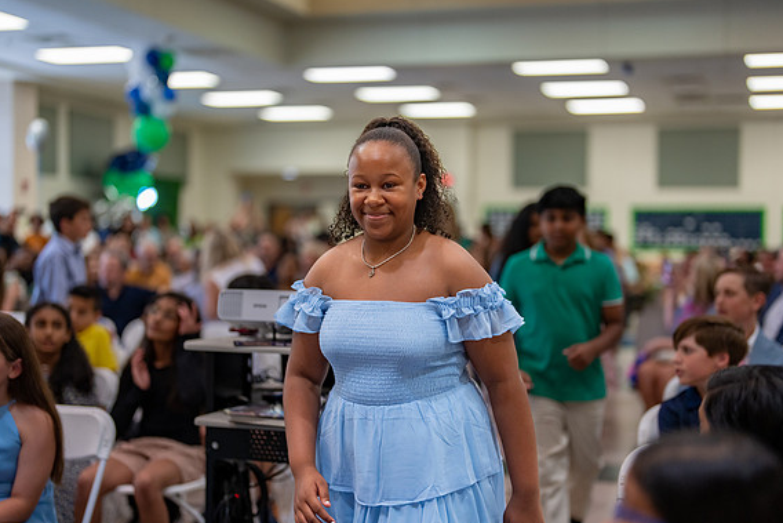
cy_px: 277
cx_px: 396
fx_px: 1218
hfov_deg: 35.6
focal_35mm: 56
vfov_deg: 24.2
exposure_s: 1/640
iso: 640
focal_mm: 50
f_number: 1.2
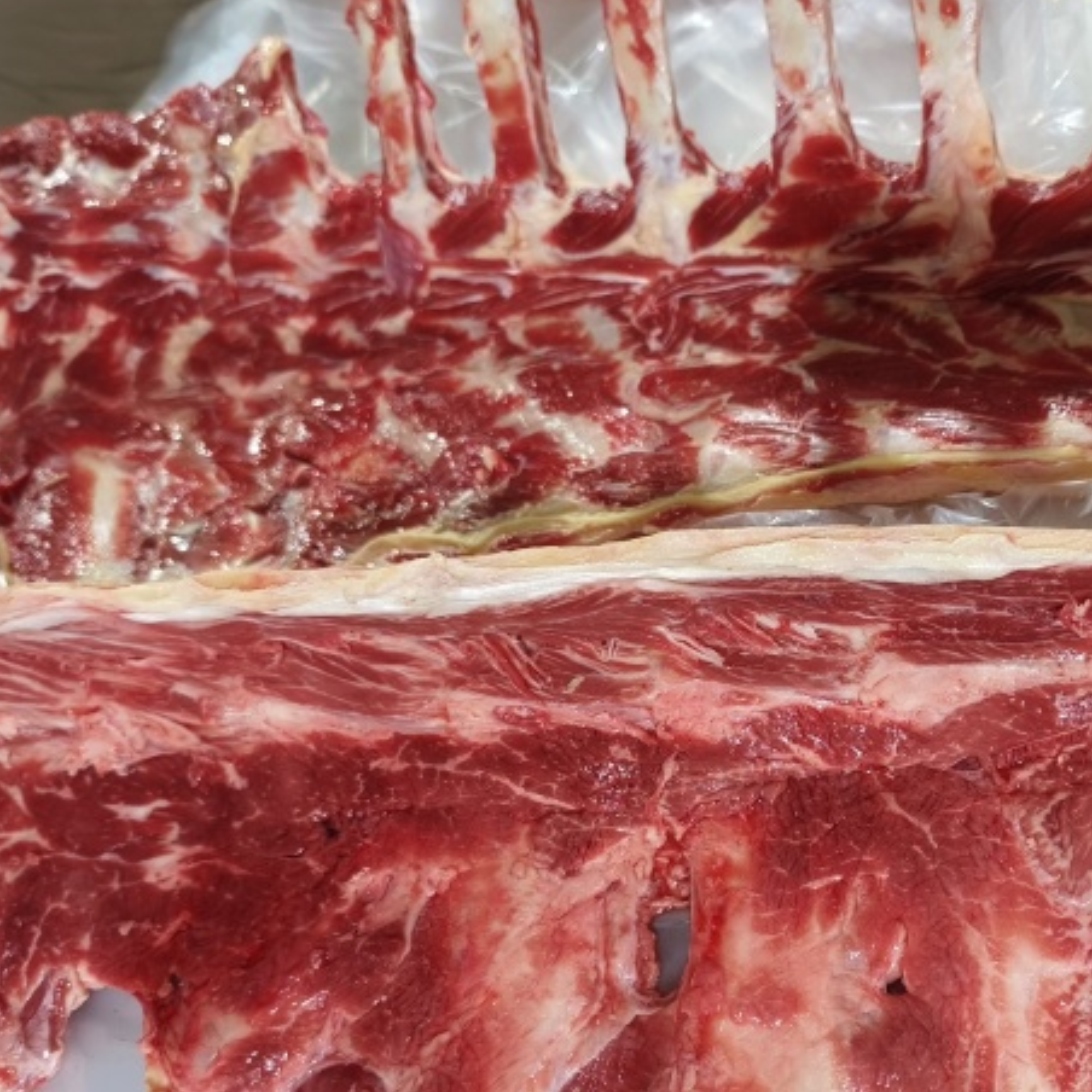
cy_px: 657
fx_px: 1285
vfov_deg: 45.8
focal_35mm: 36
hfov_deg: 45.5
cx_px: 713
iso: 1105
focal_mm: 5.5
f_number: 1.75
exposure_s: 1/50
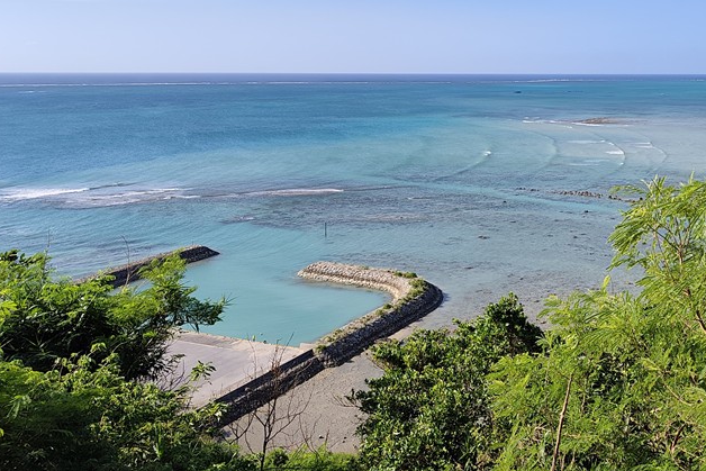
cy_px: 171
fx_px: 765
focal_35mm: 39
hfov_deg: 47.7
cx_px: 527
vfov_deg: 34.0
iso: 50
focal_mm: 6.07
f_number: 1.7
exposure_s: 1/612
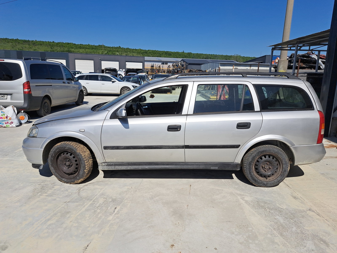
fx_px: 234
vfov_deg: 56.8
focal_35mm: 24
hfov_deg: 71.6
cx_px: 168
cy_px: 126
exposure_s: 1/2899
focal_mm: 5.23
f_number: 1.8
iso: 50
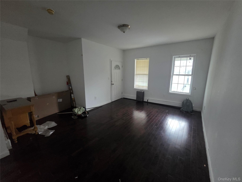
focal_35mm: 13
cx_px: 121
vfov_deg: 89.9
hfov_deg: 106.2
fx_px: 91
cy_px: 91
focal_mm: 2.2
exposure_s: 1/60
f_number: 2.2
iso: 1600
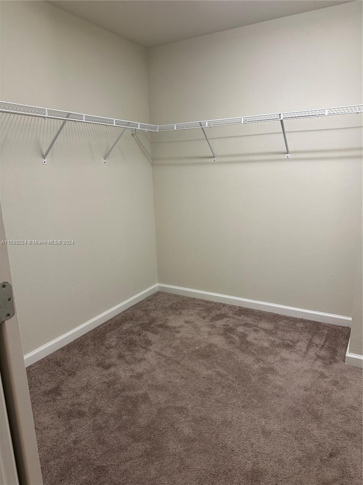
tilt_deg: -12.9
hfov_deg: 56.8
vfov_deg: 71.6
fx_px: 336
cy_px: 242
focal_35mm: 24
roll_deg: +1.3
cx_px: 182
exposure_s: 1/60
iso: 160
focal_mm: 6.86
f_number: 1.78
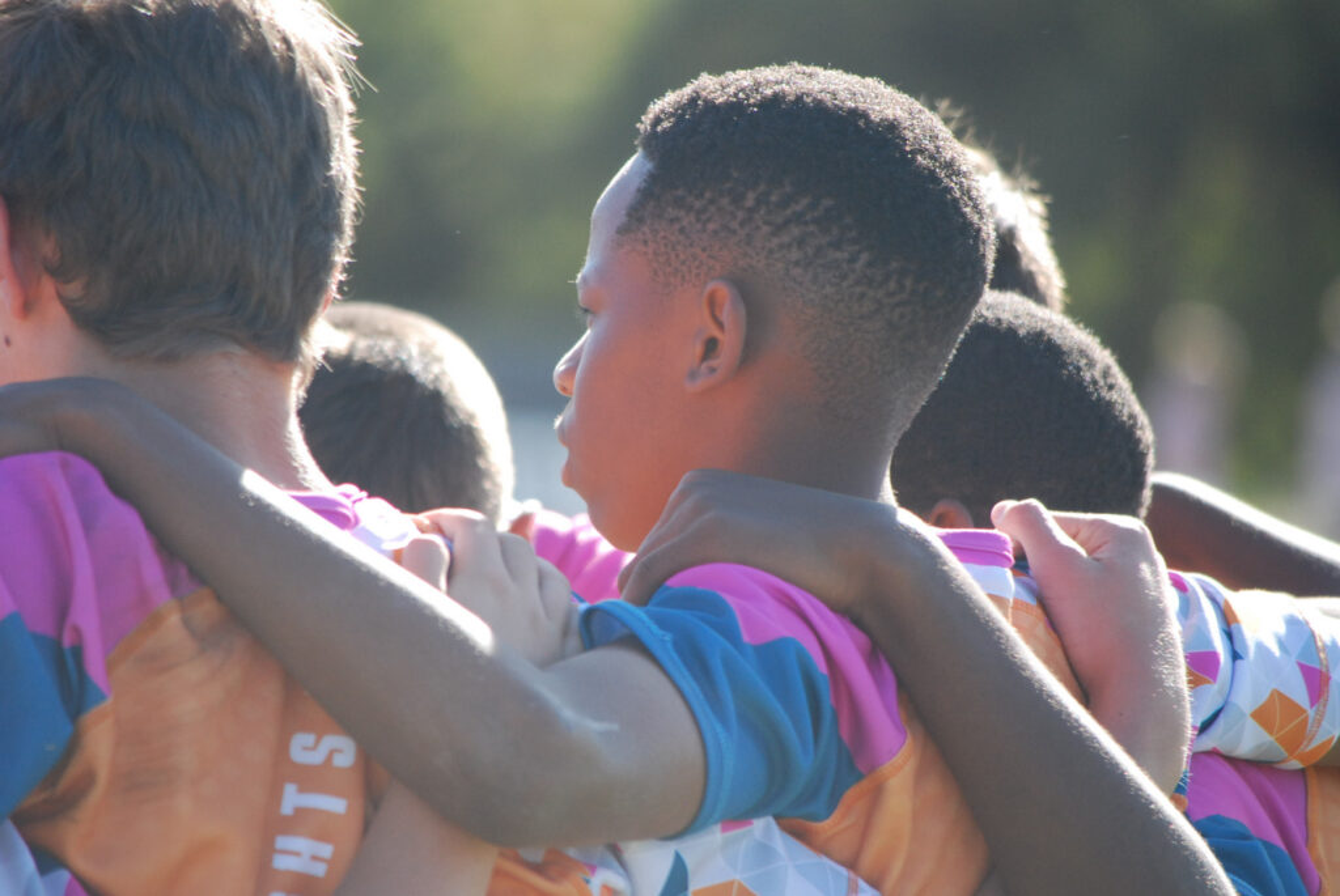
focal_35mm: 390
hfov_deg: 5.3
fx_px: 14531
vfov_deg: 3.5
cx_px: 670
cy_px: 448
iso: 560
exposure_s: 1/500
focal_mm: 260
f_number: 5.6
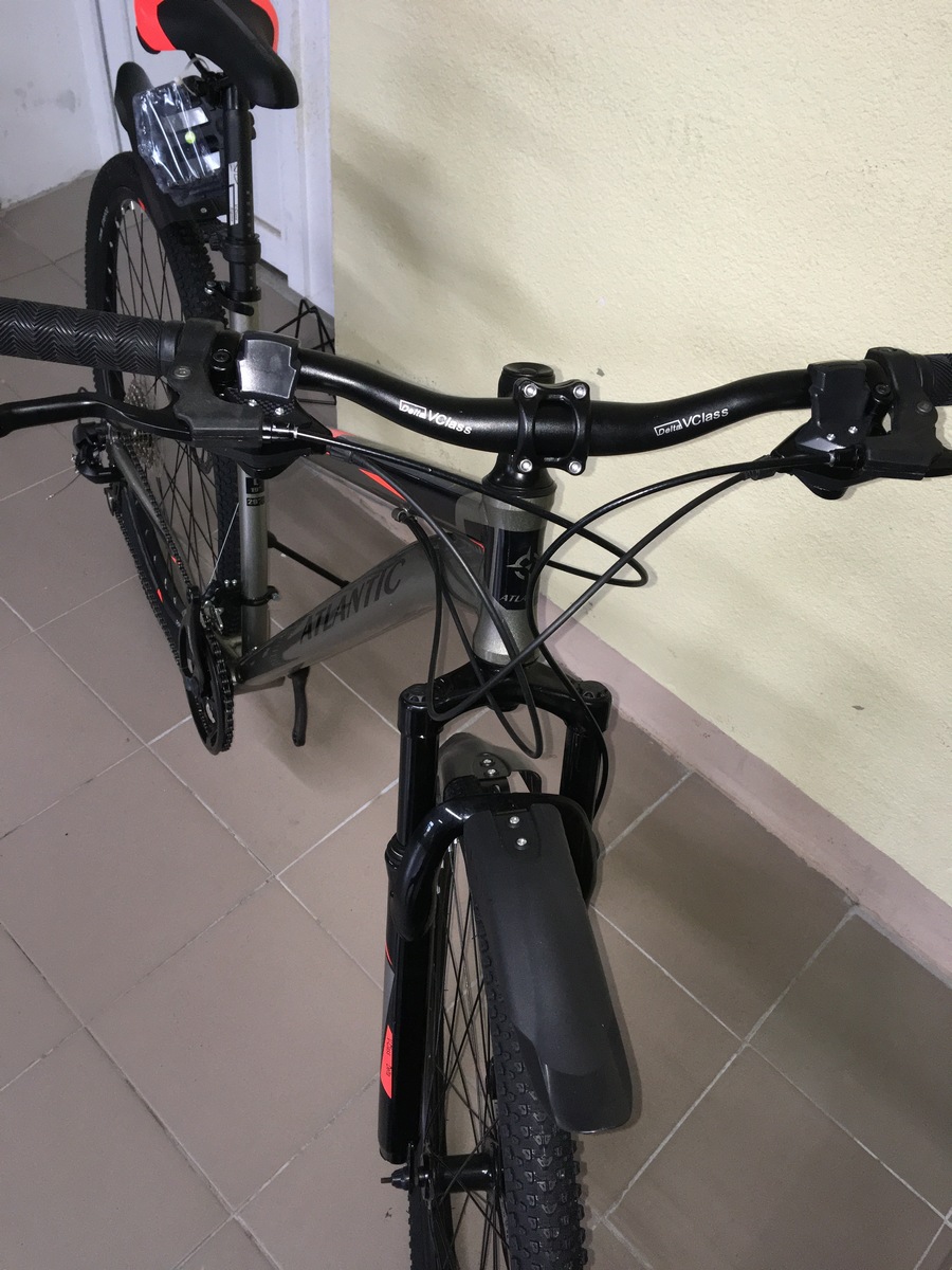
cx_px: 476
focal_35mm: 29
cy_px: 635
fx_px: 1063
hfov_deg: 48.2
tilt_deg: -51.1
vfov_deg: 61.7
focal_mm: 4.15
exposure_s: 1/33
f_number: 2.2
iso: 125
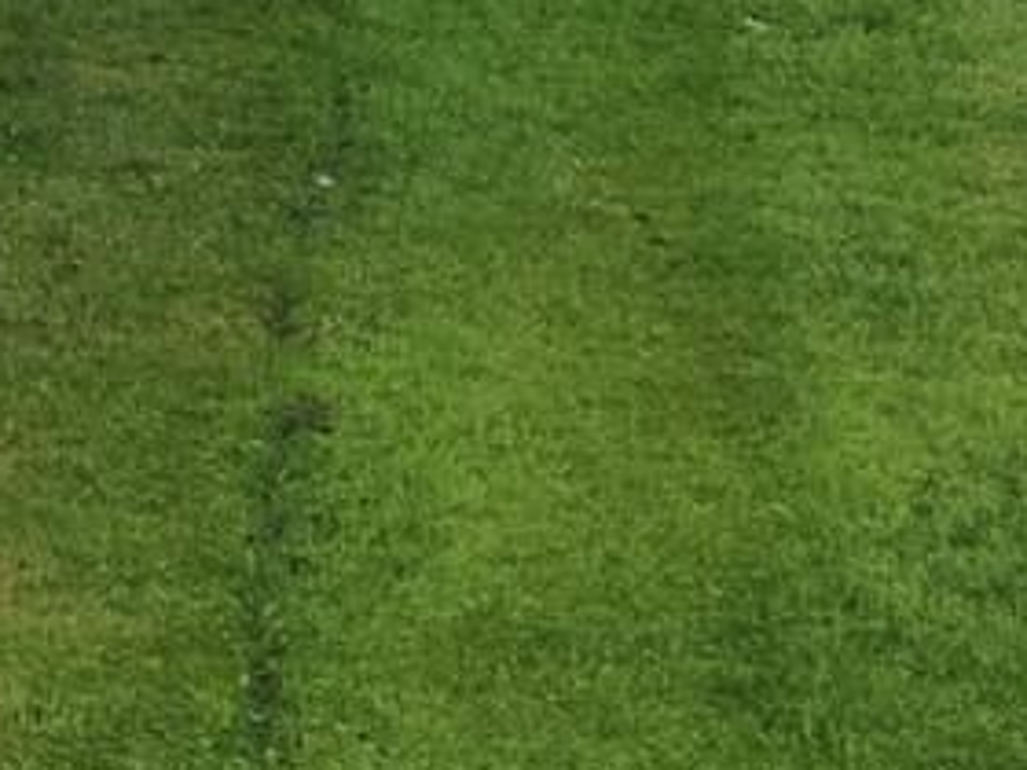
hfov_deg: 8.5
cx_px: -2593
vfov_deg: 8.0
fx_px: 4984
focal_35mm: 168
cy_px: -1203
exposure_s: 1/1904
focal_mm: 6.3
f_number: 1.7
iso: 80
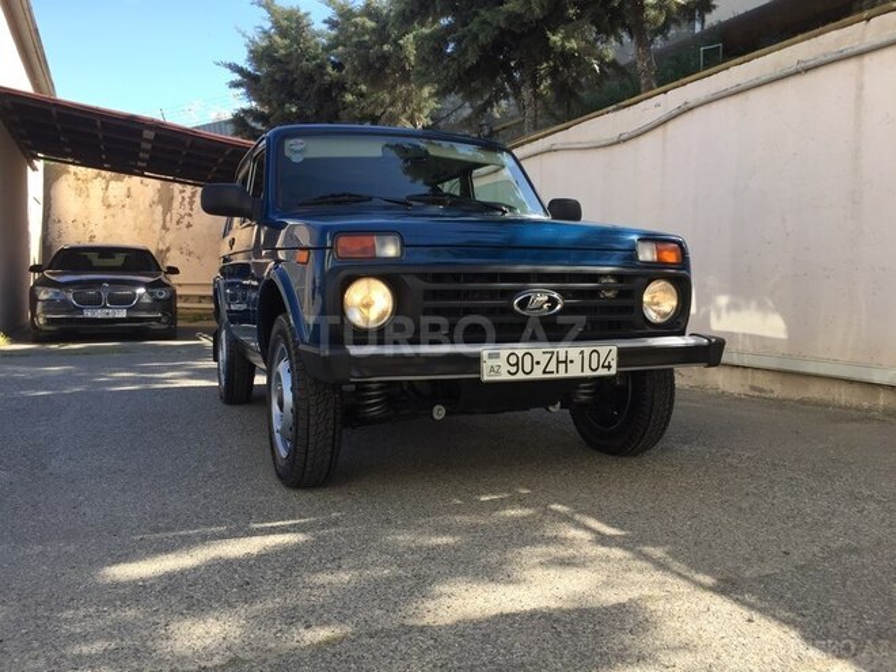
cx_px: 448
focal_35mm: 29
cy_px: 336
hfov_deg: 61.7
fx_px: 751
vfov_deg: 48.2
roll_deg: -1.5
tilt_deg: -3.9
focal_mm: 4.15
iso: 32
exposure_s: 1/557
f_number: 2.2
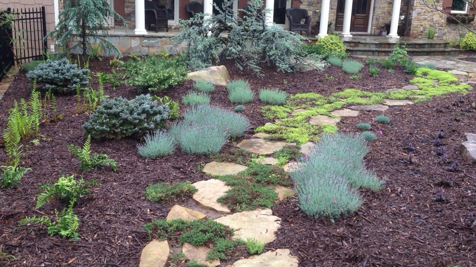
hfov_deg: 51.6
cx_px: 252
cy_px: 122
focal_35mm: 39
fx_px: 492
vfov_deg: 30.4
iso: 64
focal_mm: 4.12
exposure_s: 1/60
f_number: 2.4
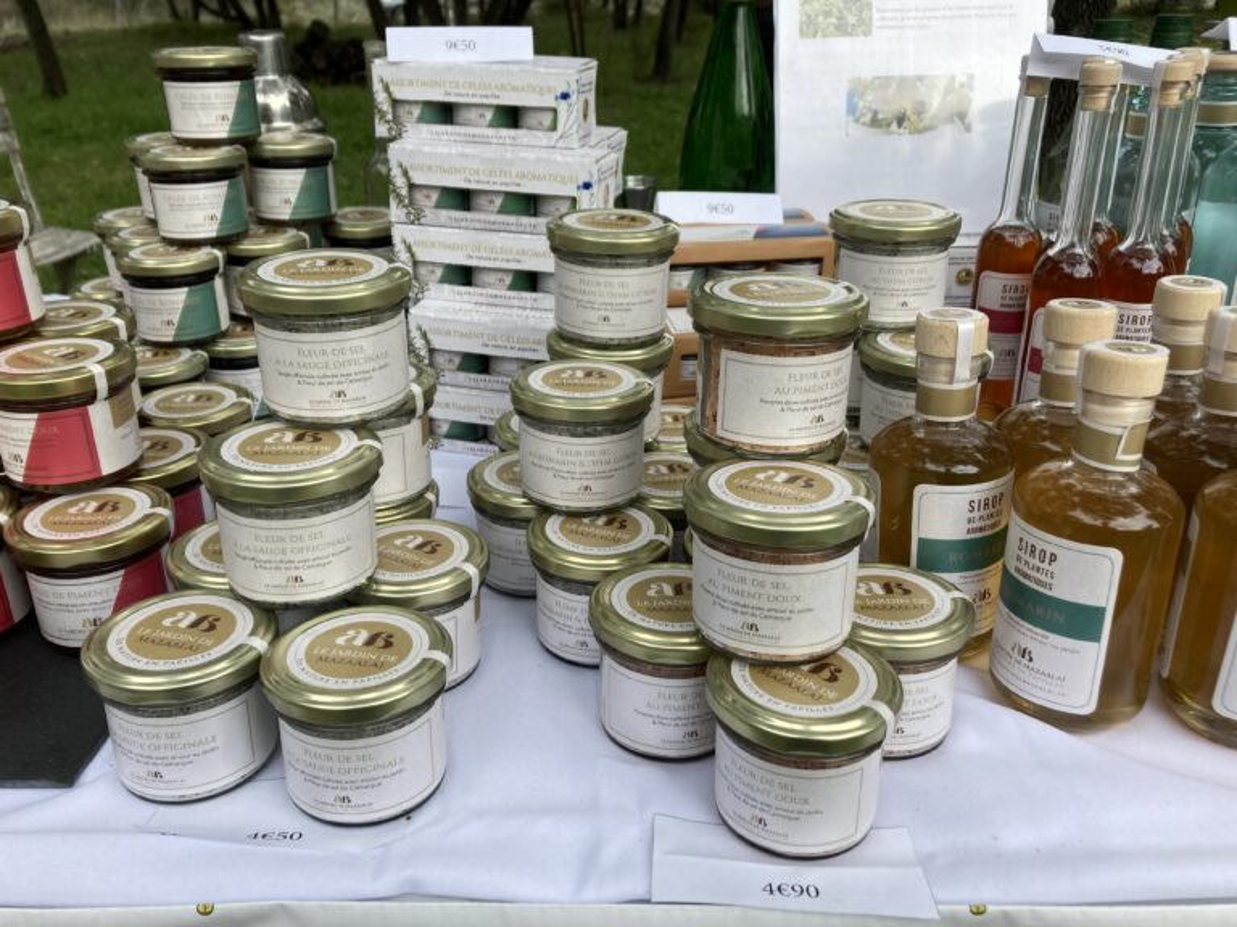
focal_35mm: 28
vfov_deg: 49.7
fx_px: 1001
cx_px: 618
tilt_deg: -25.8
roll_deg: +1.8
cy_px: 464
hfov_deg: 63.4
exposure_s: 1/330
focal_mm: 3.99
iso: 20
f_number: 1.8
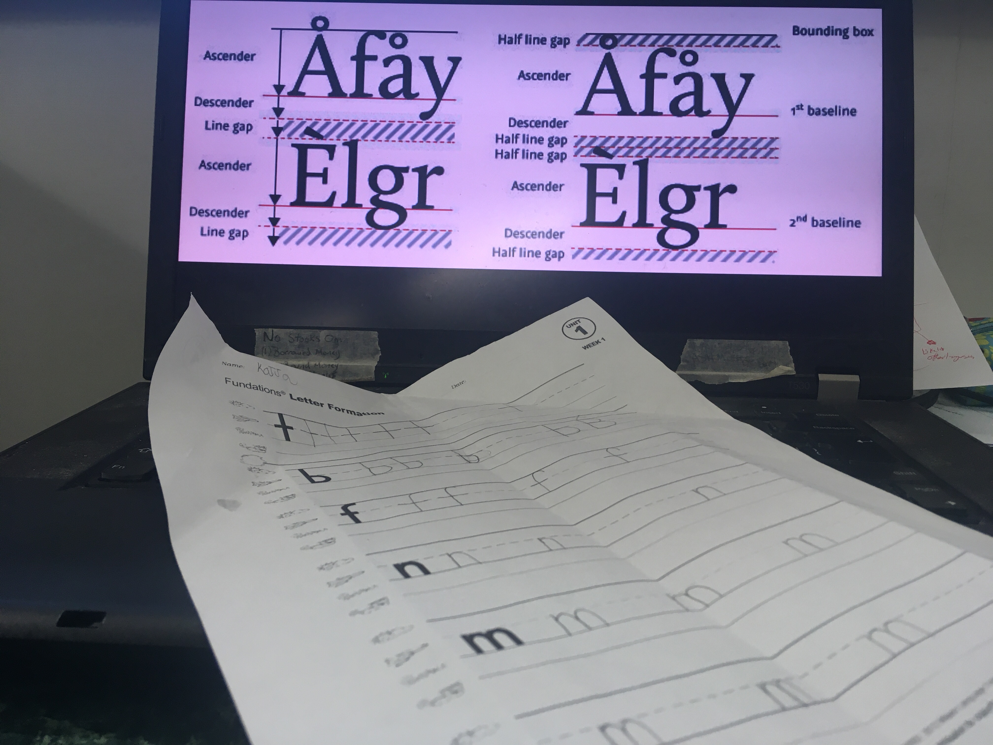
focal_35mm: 29
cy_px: 372
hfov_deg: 61.7
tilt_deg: -10.9
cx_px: 496
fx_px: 832
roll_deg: -1.8
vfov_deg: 48.2
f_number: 2.2
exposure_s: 1/30
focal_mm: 4.15
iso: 50
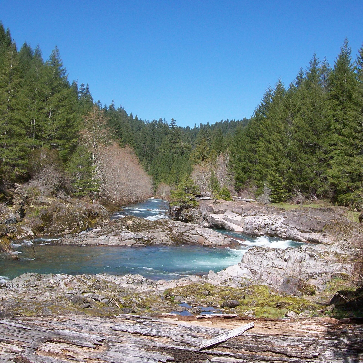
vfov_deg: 39.2
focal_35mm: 43
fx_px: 510
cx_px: 173
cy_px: 181
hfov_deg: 39.2
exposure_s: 1/449
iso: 80
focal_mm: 6
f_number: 4.8
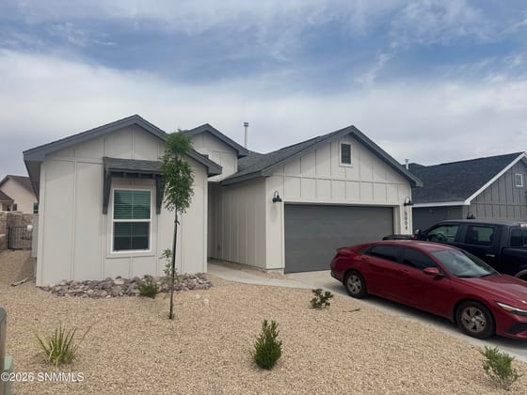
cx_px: 264
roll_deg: +0.1
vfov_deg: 56.8
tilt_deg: +3.1
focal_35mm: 24
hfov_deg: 71.6
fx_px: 365
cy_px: 198
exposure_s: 1/10417
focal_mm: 6.76
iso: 80
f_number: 1.78
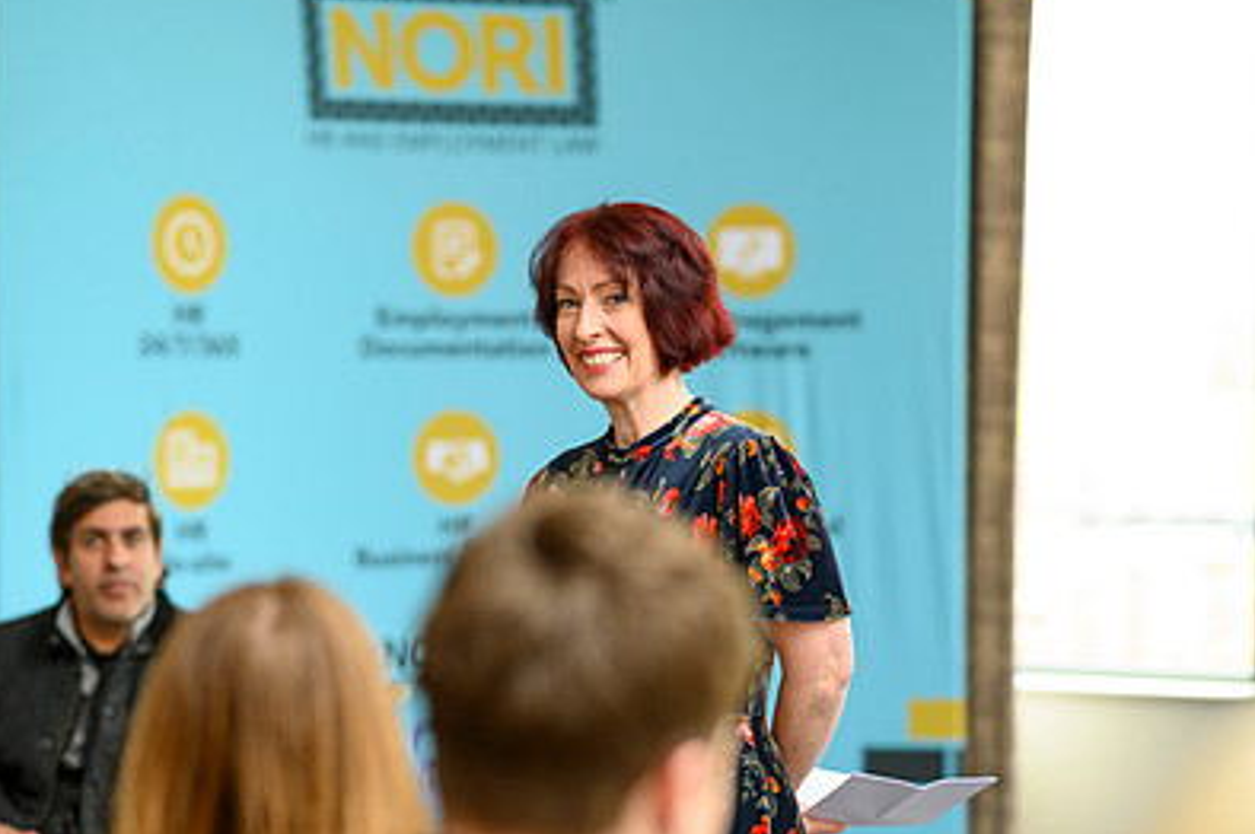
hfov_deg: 15.7
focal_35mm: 131
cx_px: 575
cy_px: 593
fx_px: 4563
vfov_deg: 10.4
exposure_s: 1/200
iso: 640
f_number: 2.2
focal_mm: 85
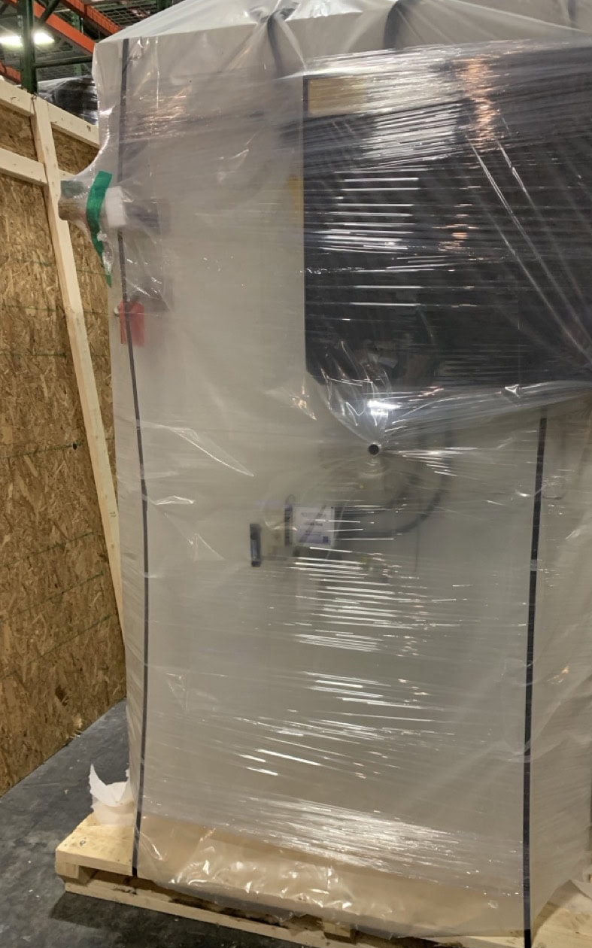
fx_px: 723
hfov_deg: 44.3
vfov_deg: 66.5
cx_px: 349
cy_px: 476
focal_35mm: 28
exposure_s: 1/40
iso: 400
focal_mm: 4.2
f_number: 1.8
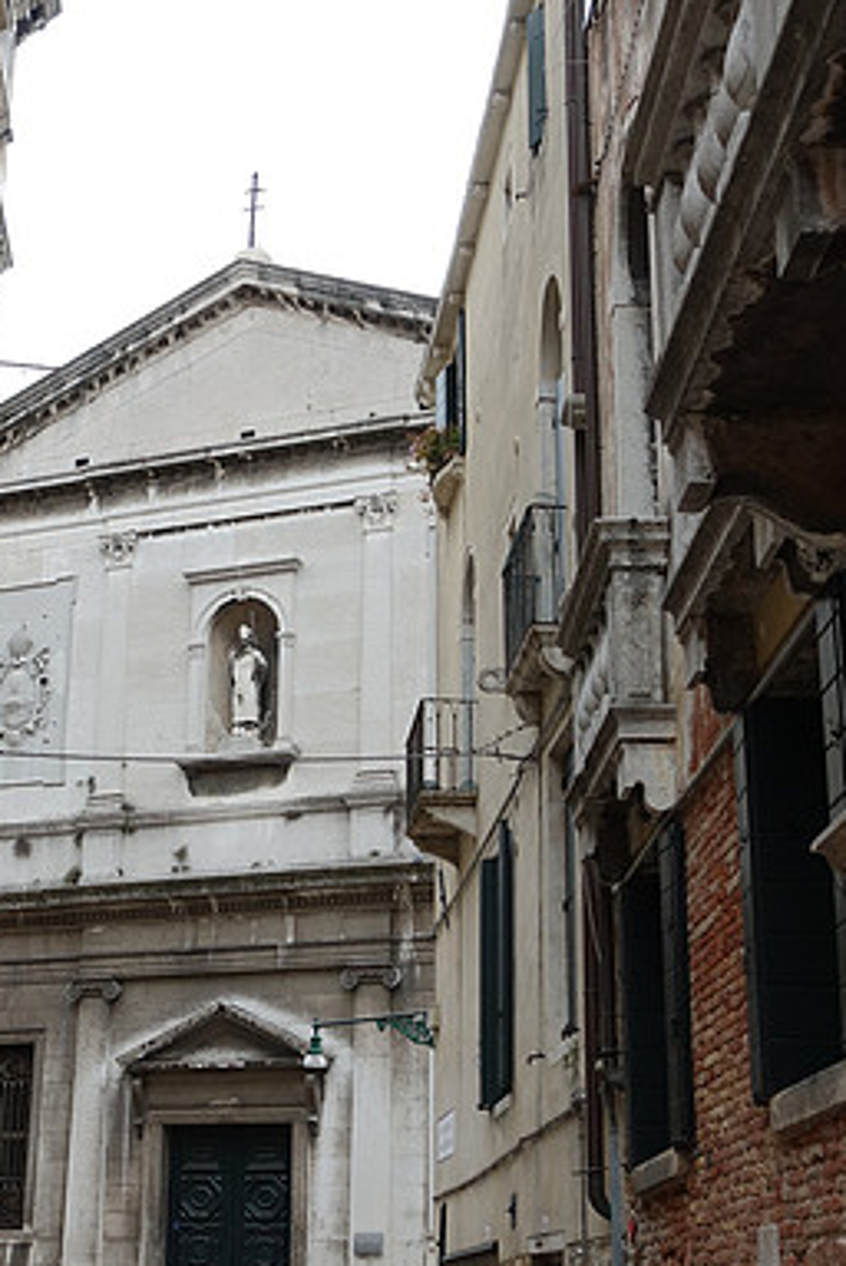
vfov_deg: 37.4
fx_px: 1865
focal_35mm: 53
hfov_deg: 25.4
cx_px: 276
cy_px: 707
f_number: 4
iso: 125
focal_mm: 12.99
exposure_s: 1/200
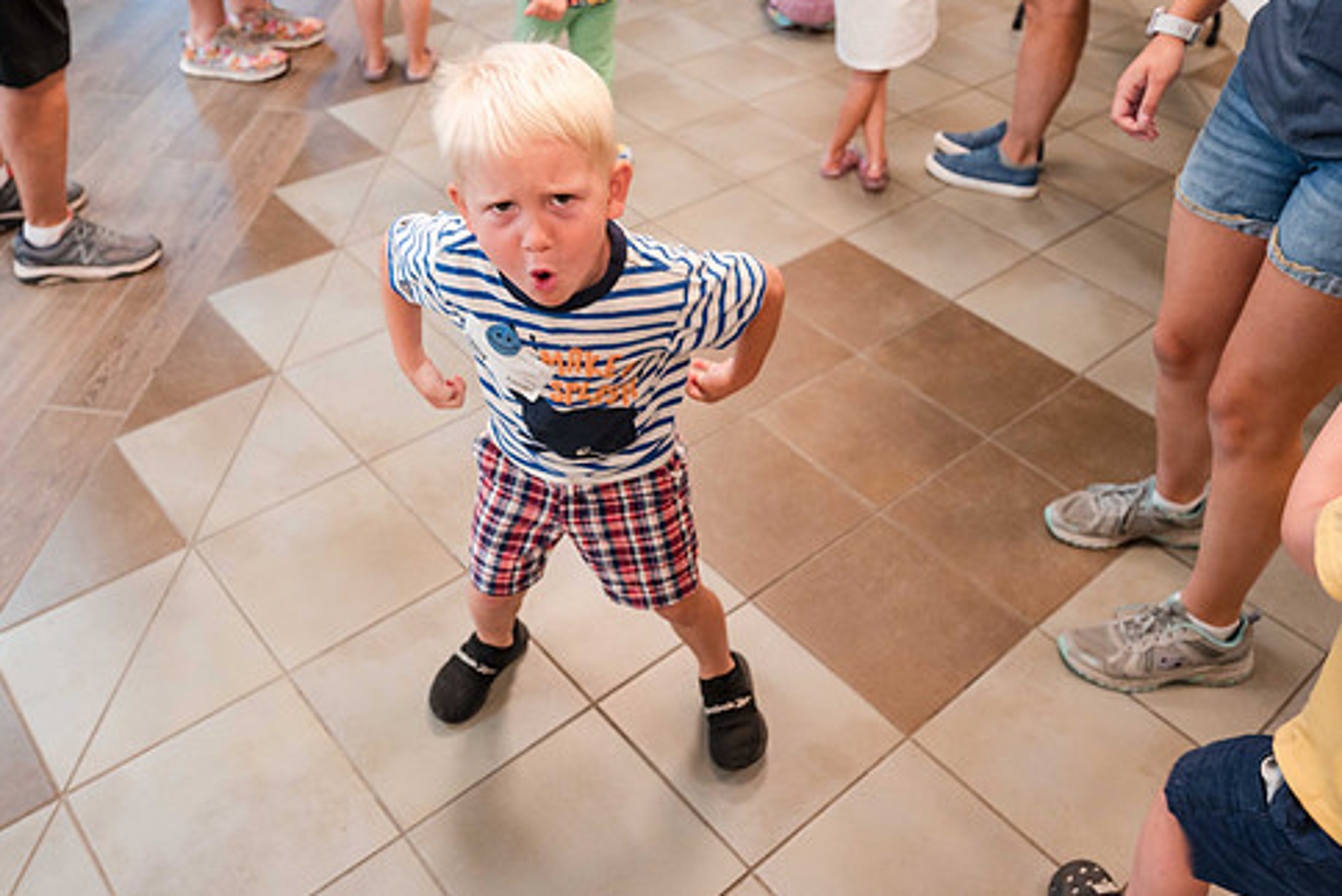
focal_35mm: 30
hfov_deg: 61.8
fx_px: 1119
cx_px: 607
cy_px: 356
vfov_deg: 43.4
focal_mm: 23.5
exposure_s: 1/125
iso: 1400
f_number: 4
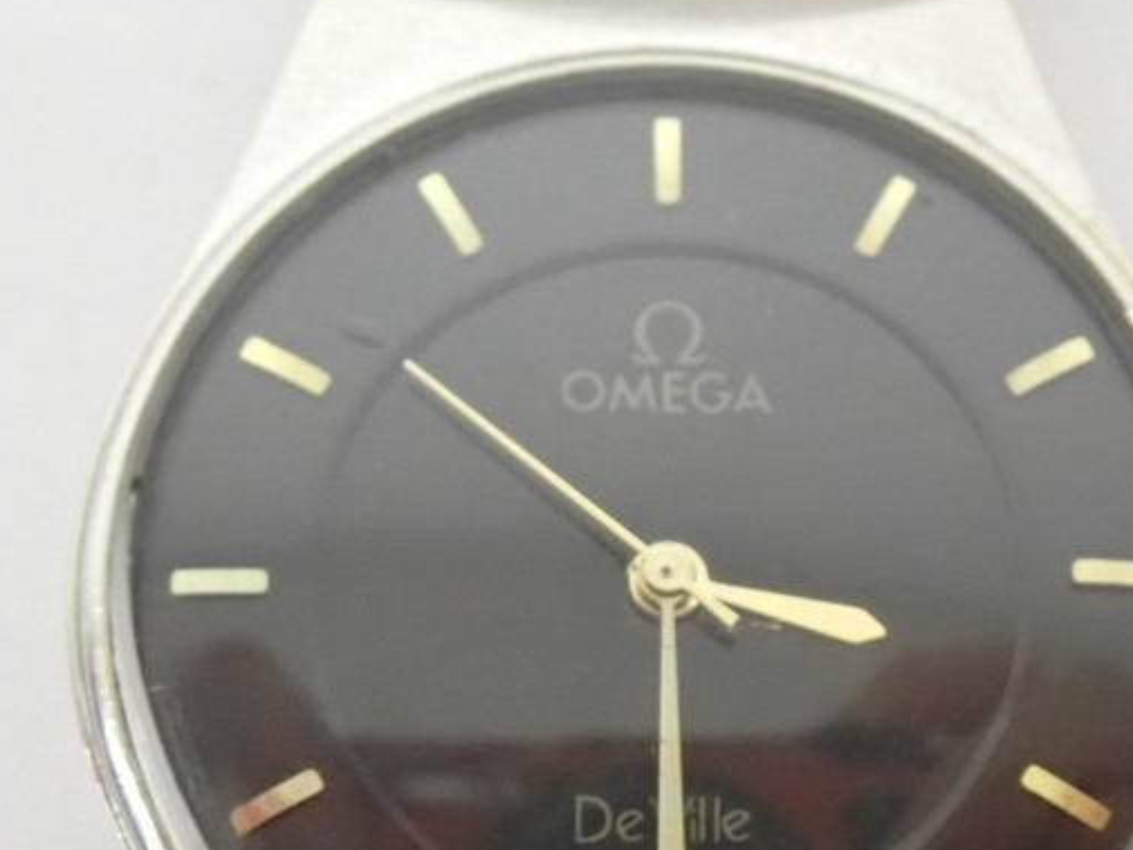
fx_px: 2750
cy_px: 570
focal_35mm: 84
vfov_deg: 17.5
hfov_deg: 23.2
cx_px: 767
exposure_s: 1/50
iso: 2000
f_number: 3.9
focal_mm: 9.42
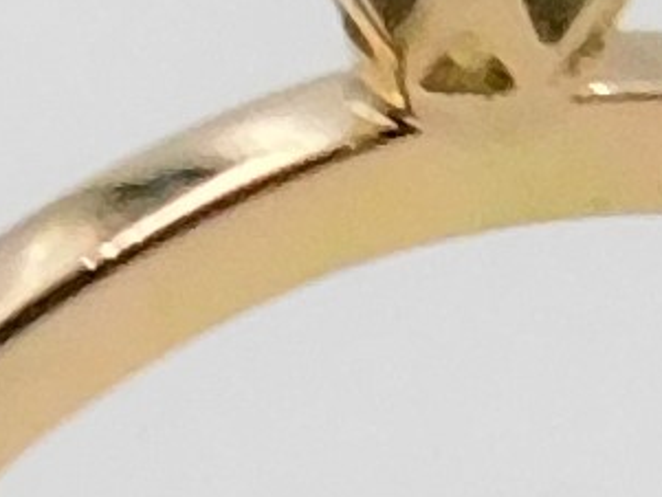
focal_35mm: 166
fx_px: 3176
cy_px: 759
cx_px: 406
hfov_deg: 11.9
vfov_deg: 8.7
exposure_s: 1/400
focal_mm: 4
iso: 400
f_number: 6
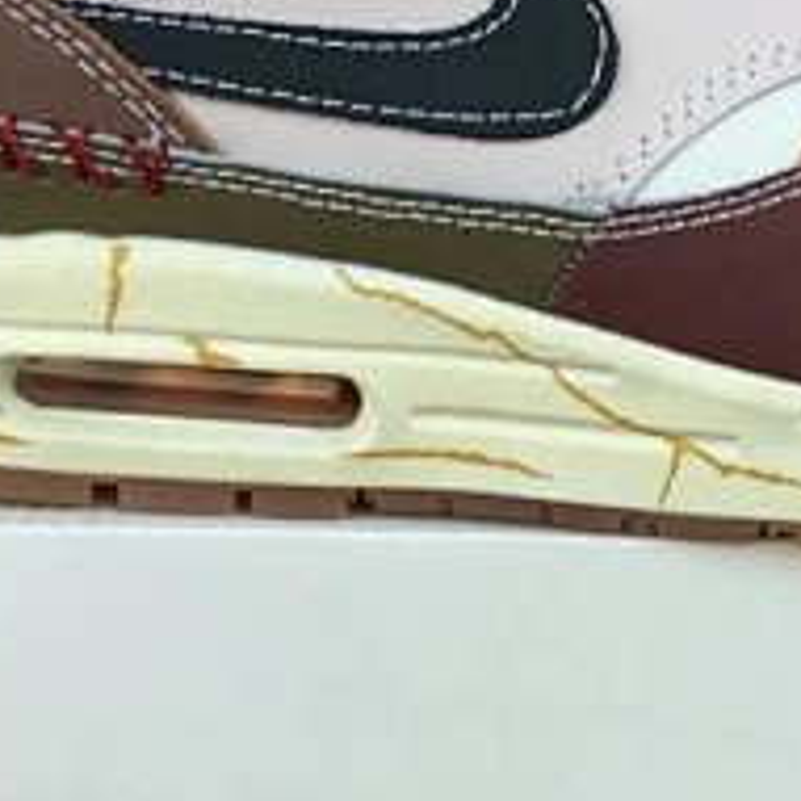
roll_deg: -0.8
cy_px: 369
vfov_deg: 18.9
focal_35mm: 92
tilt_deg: -17.8
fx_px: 2409
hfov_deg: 18.7
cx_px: 621
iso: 25
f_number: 2.4
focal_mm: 3.3
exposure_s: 1/170
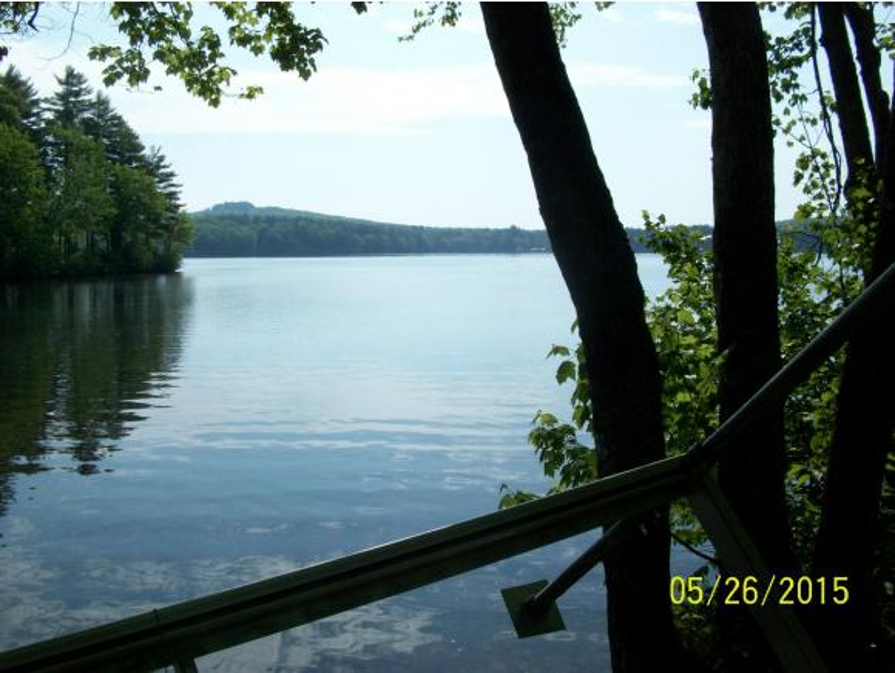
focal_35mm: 34
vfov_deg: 41.8
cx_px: 448
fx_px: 880
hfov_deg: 53.9
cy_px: 336
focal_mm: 5.7
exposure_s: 1/733
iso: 64
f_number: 5.5
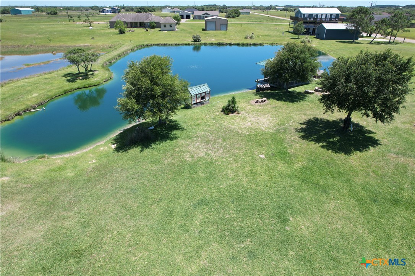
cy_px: 138
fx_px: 254
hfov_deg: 78.6
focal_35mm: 22
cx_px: 208
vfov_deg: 57.2
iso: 100
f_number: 2.8
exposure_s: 1/1000
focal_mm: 8.38
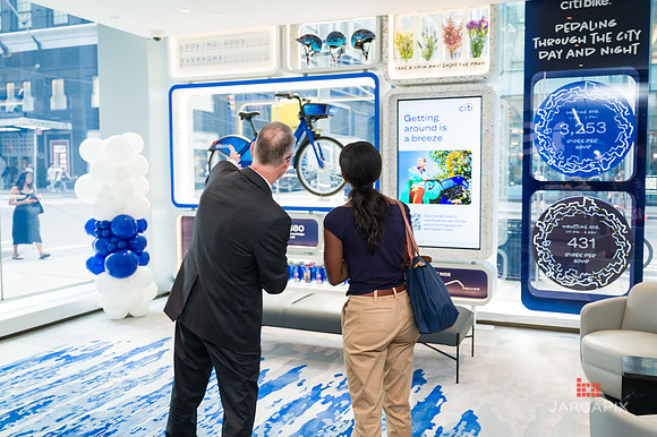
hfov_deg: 58.3
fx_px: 588
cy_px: 207
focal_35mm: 32
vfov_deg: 40.8
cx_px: 346
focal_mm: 29.5
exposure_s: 1/200
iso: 640
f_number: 3.2
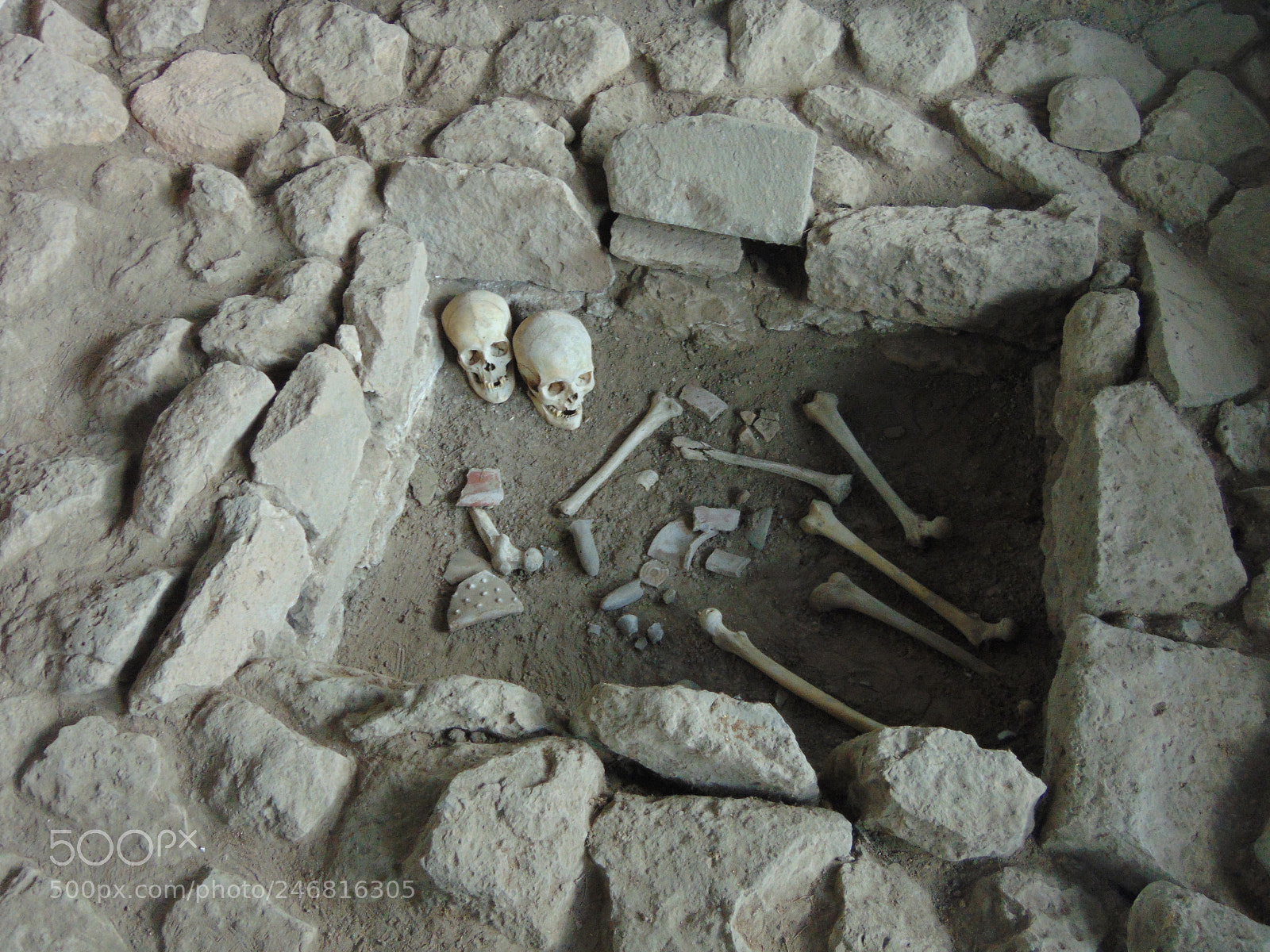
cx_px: 635
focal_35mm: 33
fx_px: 1211
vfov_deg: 42.9
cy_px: 476
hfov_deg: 55.4
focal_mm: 5.8
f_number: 3.2
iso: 160
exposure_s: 1/30
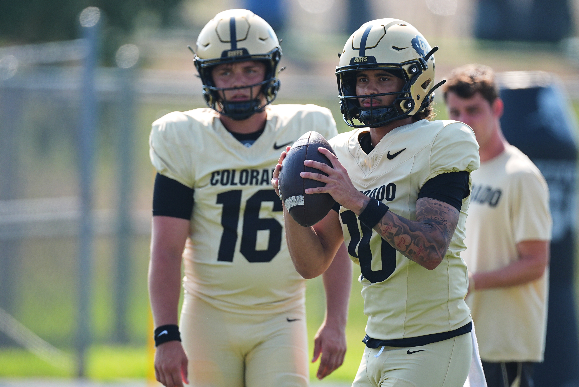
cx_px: 290
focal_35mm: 900
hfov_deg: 2.3
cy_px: 194
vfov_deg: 1.5
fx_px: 14487
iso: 200
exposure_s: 1/1000
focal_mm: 600
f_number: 4
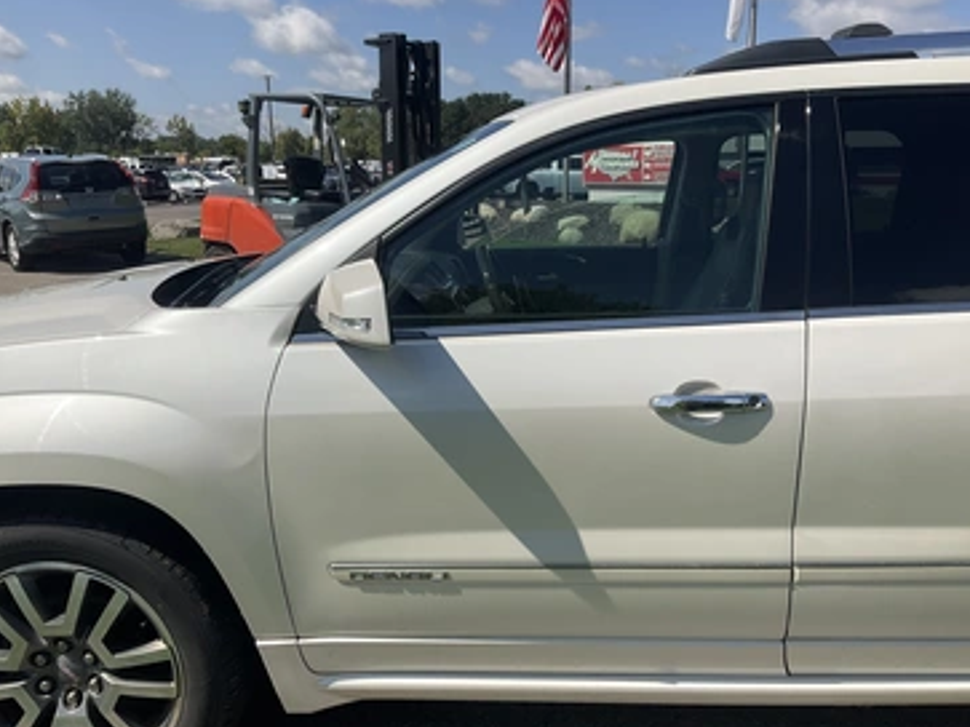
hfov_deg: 56.8
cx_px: 510
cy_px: 374
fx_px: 896
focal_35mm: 32
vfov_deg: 44.1
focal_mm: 3
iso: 25
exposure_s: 1/3125
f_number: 1.8
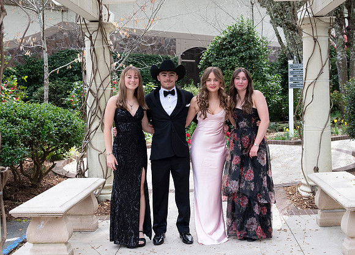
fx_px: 498
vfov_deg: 28.7
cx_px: 196
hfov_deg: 39.2
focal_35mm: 49
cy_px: 118
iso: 1250
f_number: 5.6
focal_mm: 39
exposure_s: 1/1250
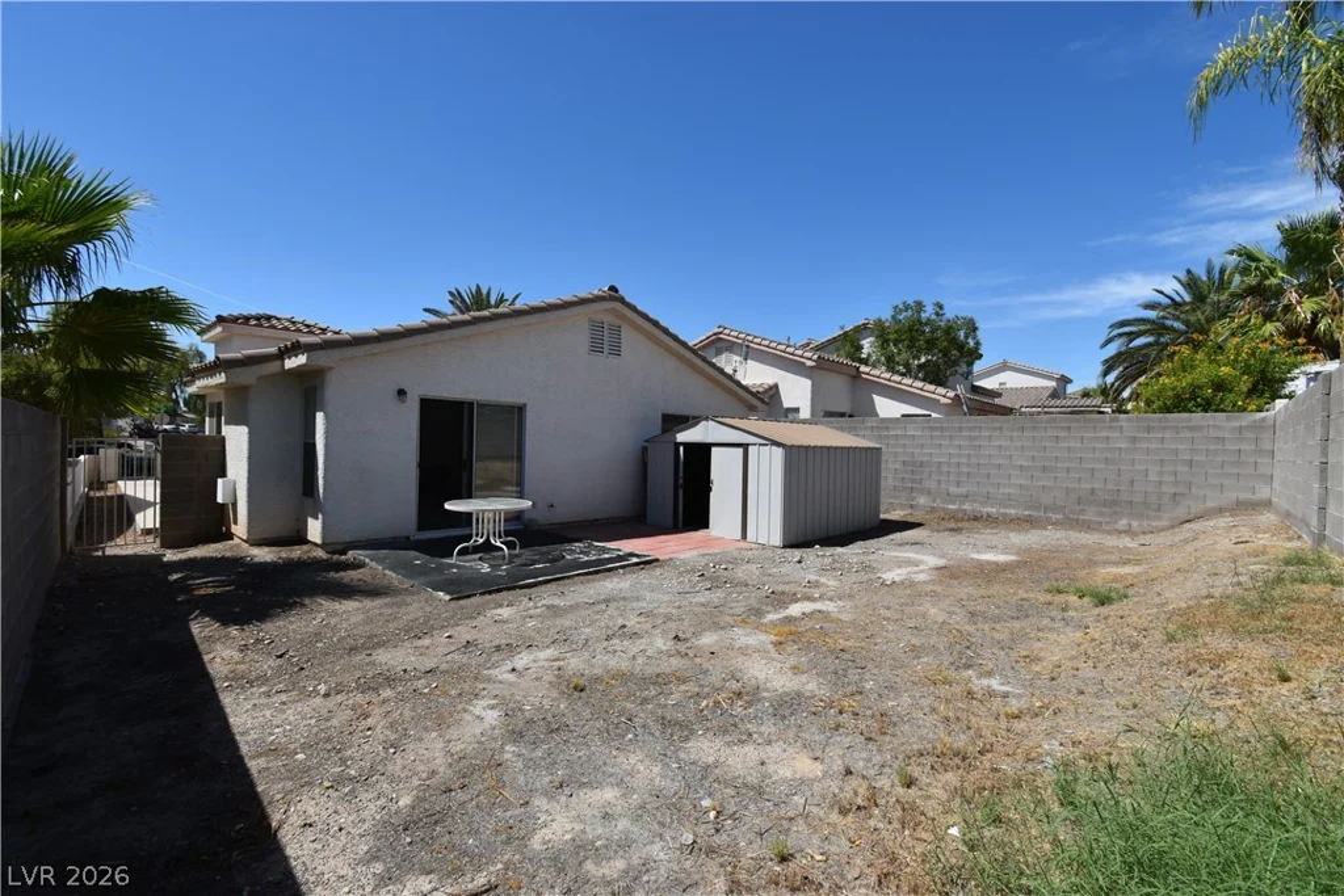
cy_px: 448
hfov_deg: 100.4
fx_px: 560
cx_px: 672
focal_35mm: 15
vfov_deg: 77.3
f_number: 10
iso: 200
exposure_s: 1/400
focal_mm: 10
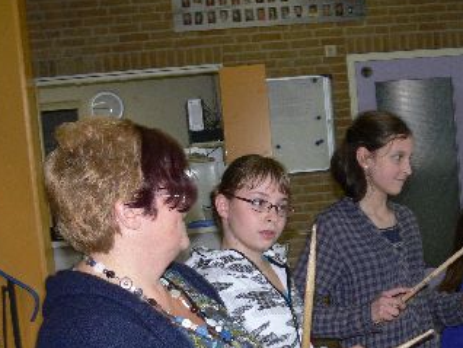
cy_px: 285
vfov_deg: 22.0
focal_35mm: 66
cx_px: 347
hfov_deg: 28.9
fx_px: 883
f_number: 2.8
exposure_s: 1/30
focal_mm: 7.4
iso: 100
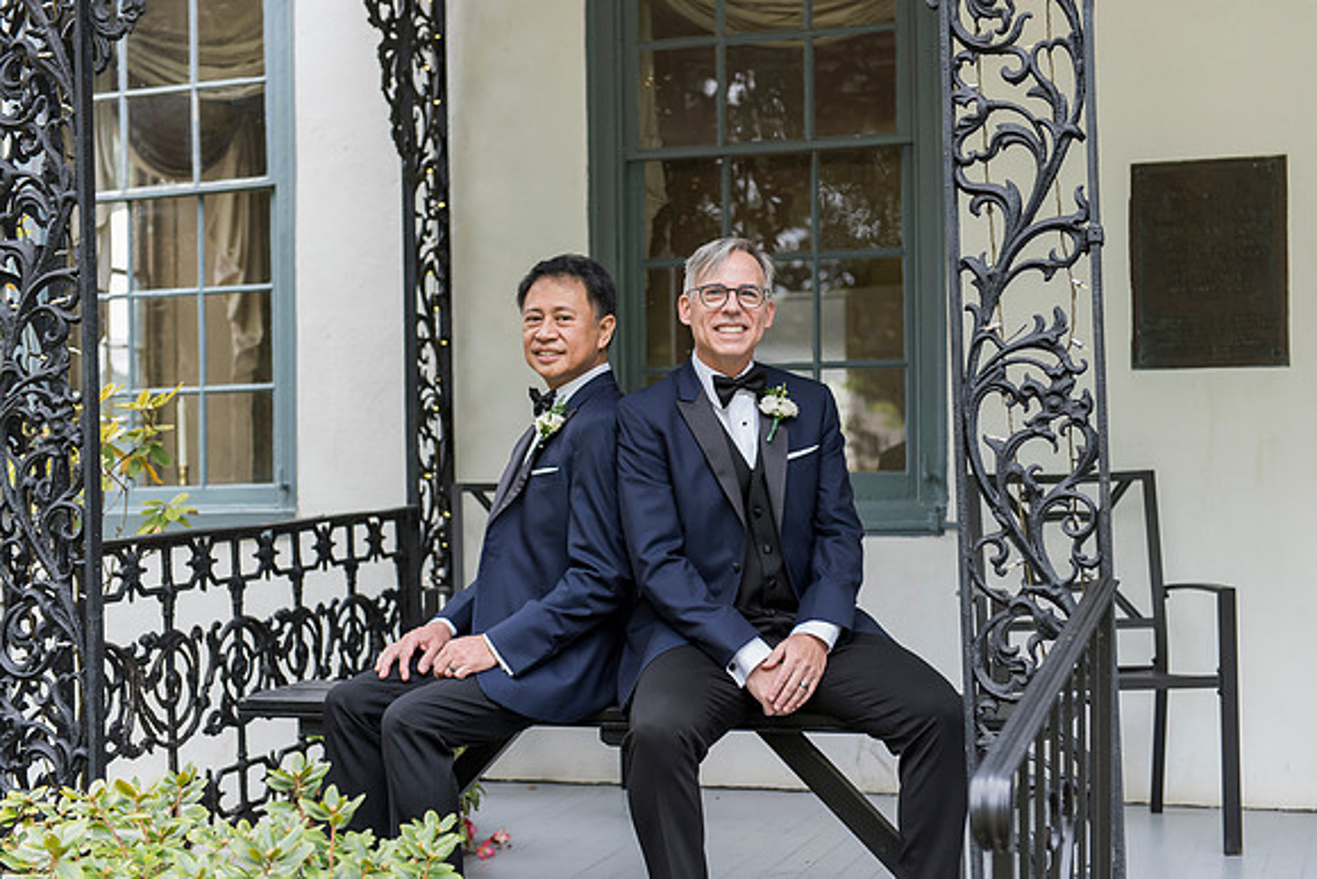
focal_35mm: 56
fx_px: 2049
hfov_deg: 35.6
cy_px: 440
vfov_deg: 24.2
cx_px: 658
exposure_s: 1/400
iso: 400
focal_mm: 56
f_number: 3.2
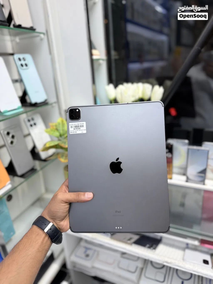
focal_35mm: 24
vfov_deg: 71.6
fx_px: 197
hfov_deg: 56.8
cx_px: 106
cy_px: 142
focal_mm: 6.76
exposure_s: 1/268
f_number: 1.78
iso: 64
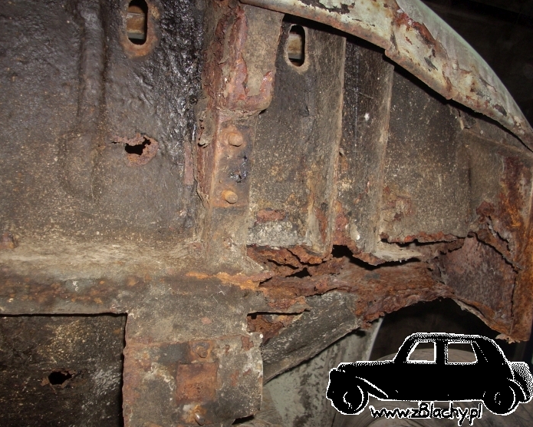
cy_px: 212
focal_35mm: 39
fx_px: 615
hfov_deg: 46.8
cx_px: 256
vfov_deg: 38.2
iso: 64
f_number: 2.8
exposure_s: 1/60
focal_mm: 6.2
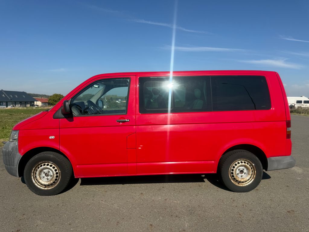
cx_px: 154
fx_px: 214
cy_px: 116
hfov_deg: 71.6
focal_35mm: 24
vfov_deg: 56.8
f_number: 1.78
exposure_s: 1/4673
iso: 80
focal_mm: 6.76
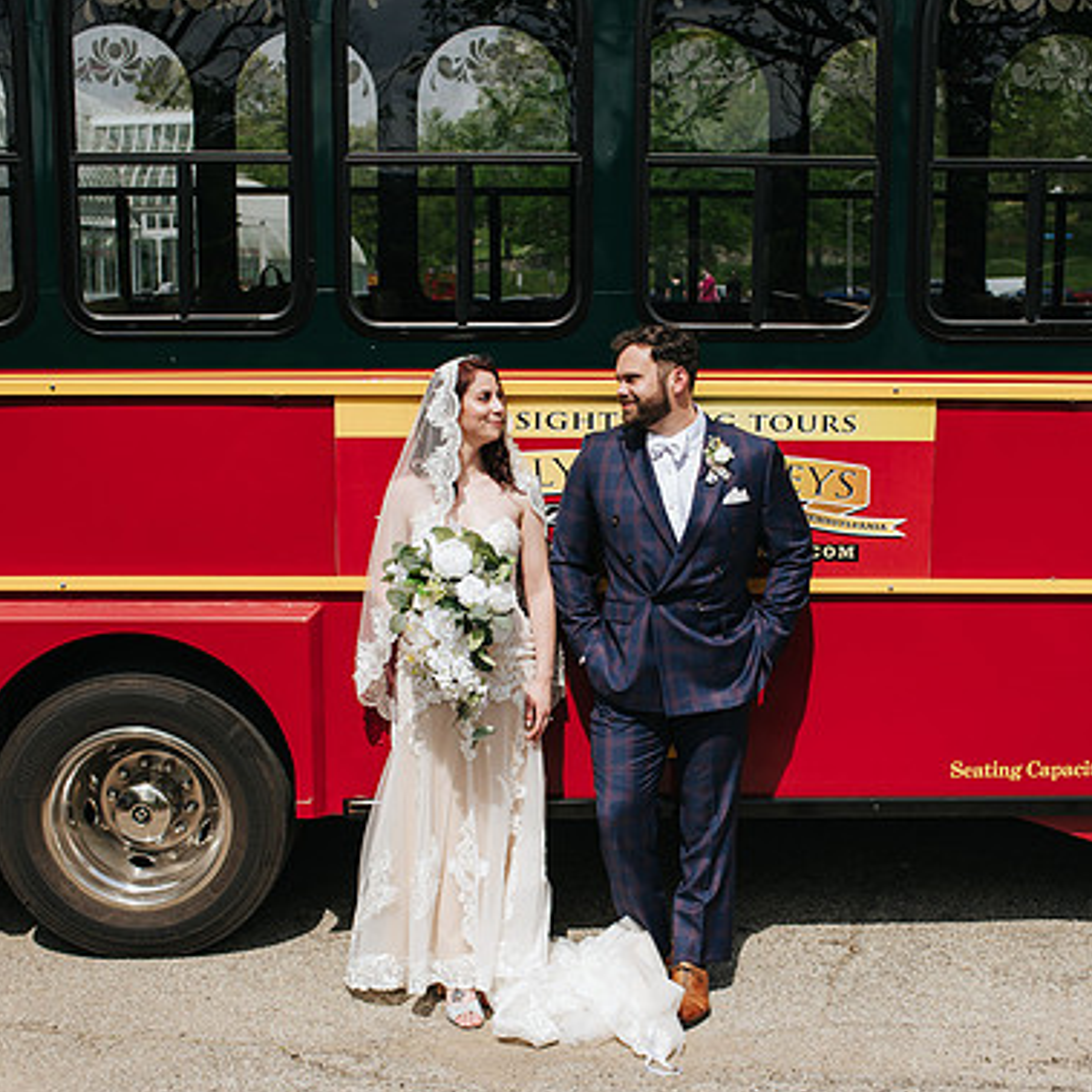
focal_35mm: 53
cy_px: 636
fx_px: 1892
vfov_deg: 32.1
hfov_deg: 32.2
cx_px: 614
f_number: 3.5
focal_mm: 35
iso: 125
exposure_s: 1/1250
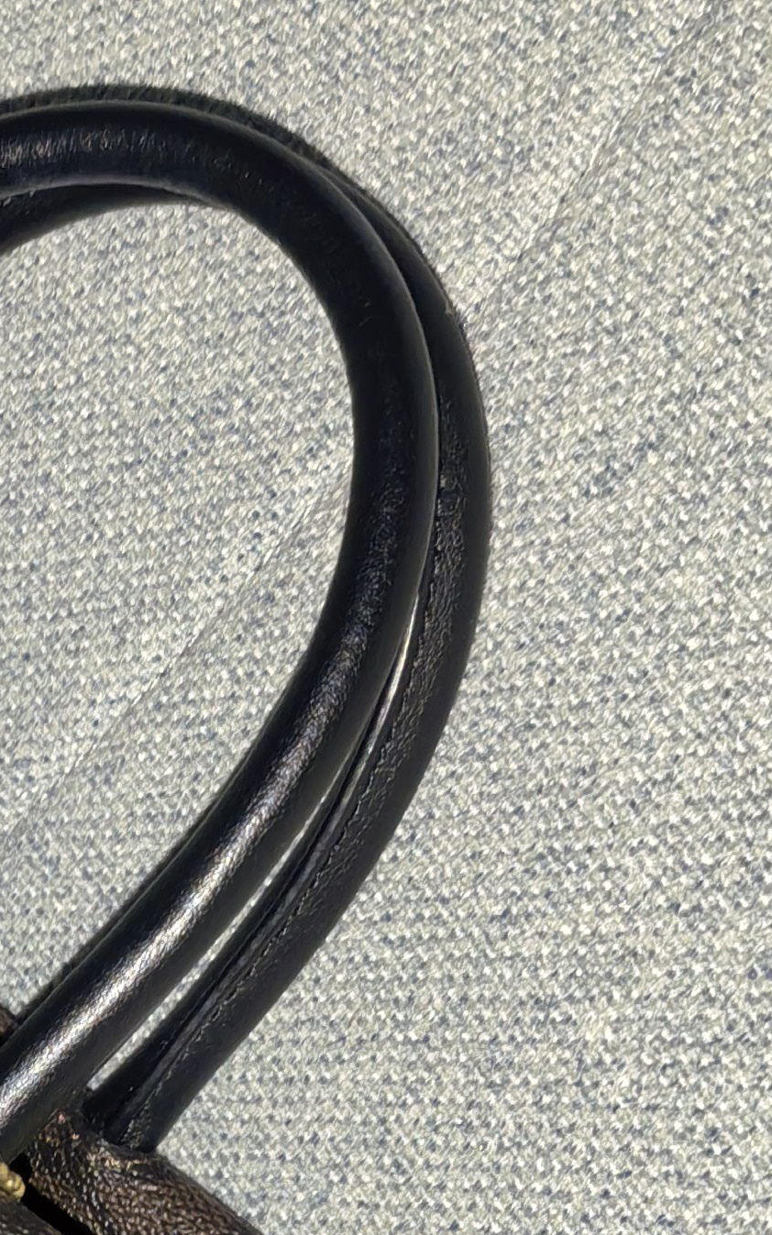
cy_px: 1144
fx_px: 2928
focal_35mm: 87
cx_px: -412
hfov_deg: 14.0
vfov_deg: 23.1
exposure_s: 1/49.7
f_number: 1.9
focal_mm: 5.52
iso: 160
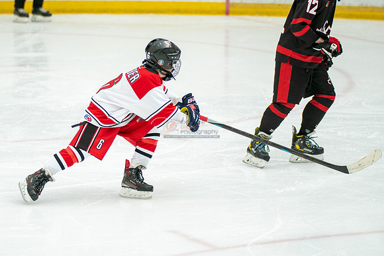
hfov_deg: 10.5
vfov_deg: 7.0
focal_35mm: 196
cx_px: 153
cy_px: 88
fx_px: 2091
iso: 1600
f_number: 3.2
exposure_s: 1/2500
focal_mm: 120
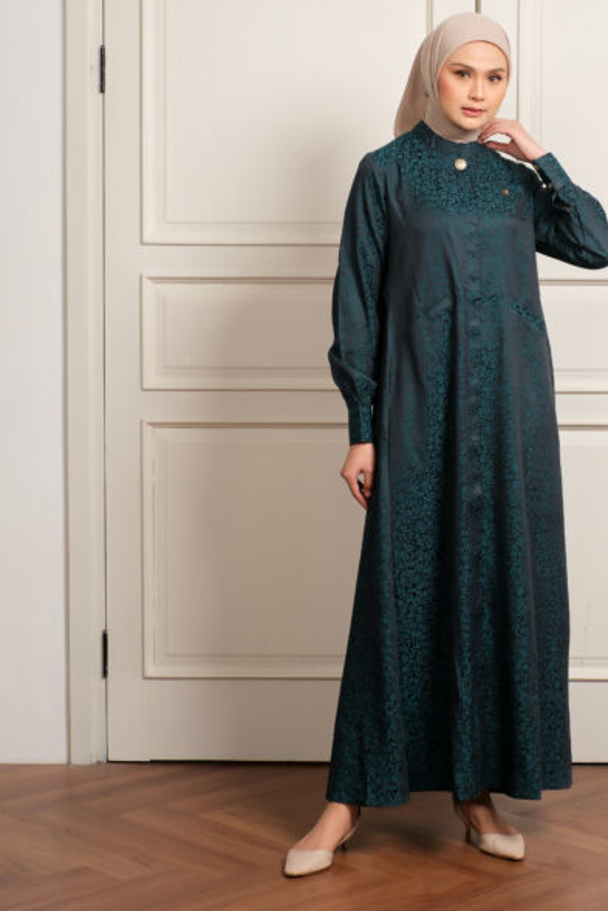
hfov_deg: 16.8
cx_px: 453
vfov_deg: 25.0
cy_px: 333
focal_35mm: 81
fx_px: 2051
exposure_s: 1/200
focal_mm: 35
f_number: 5.6
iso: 250
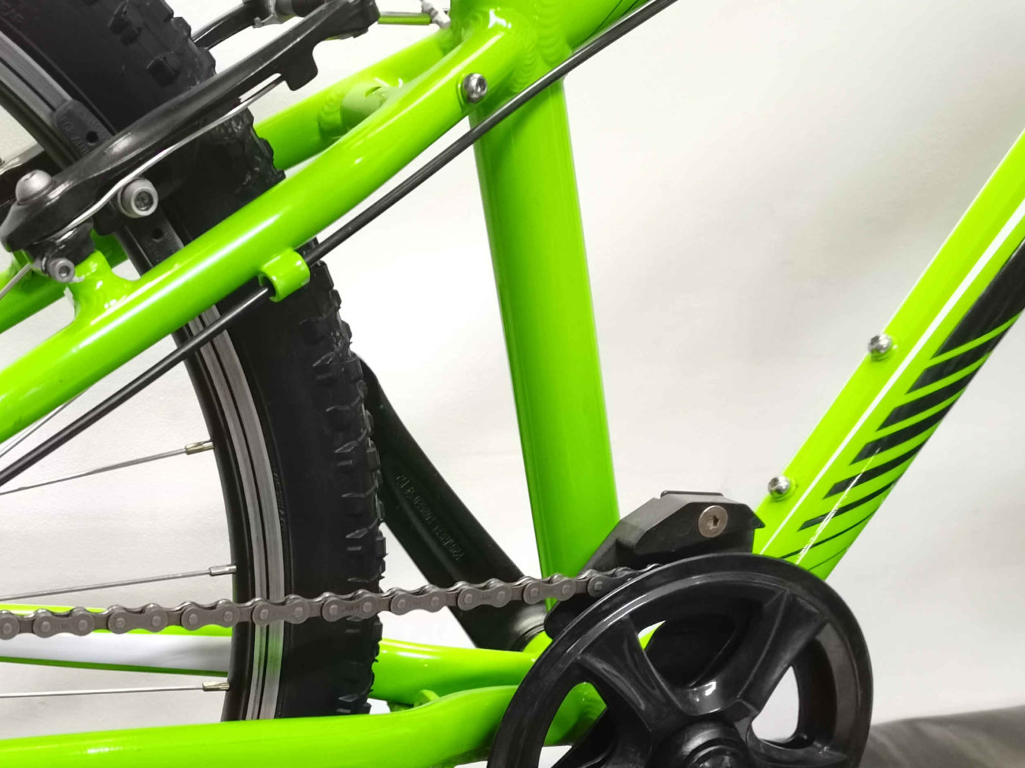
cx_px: 98
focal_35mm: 48
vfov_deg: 29.1
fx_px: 1421
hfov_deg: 37.1
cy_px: 679
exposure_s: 1/20
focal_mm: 5.58
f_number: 1.8
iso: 1000
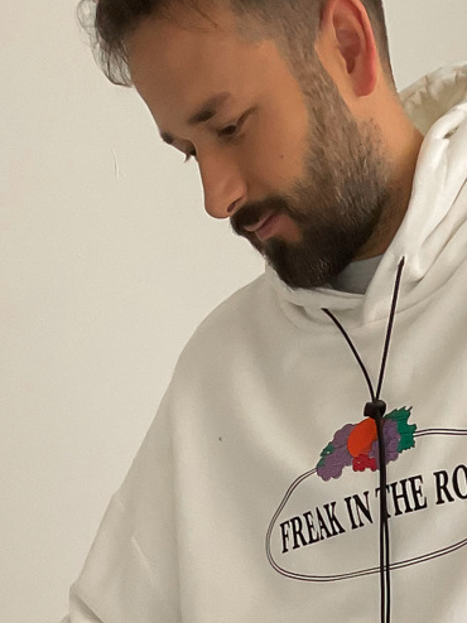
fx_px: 1692
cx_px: 502
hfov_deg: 15.3
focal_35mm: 94
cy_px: 991
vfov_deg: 18.1
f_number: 1.8
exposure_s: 1/120
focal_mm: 3
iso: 64
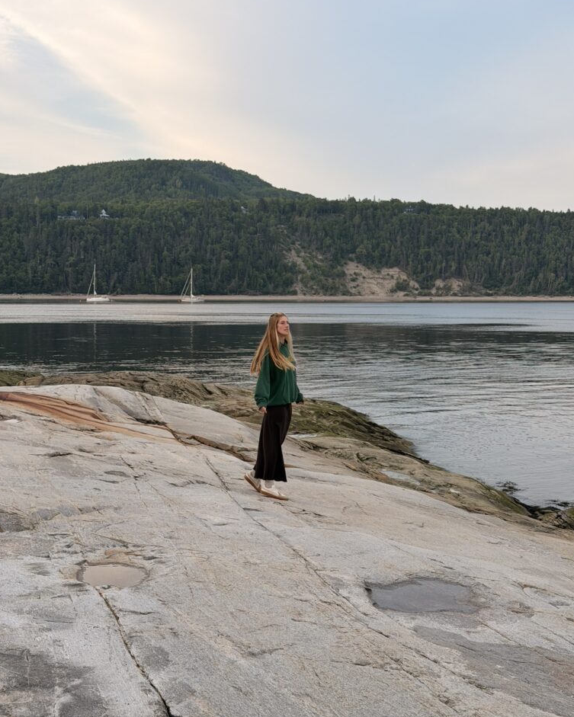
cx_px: 287
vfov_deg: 36.6
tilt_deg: -2.3
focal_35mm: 51
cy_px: 337
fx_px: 1083
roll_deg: -0.7
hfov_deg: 29.7
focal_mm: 6.76
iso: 64
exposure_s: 1/875
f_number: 1.78
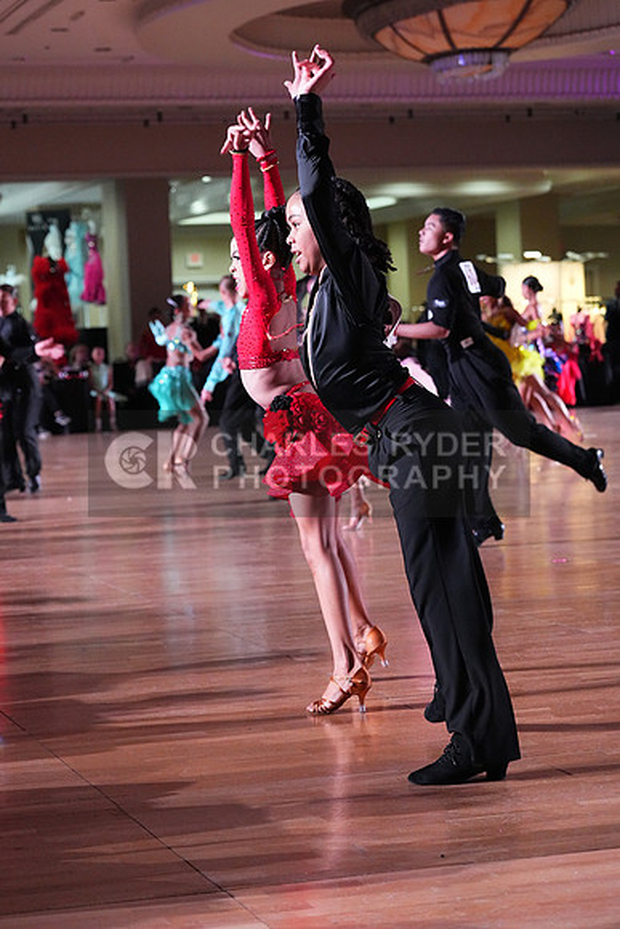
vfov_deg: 23.4
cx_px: 310
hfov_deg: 15.7
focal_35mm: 87
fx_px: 2246
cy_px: 464
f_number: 5
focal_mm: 87
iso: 10000
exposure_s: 1/400
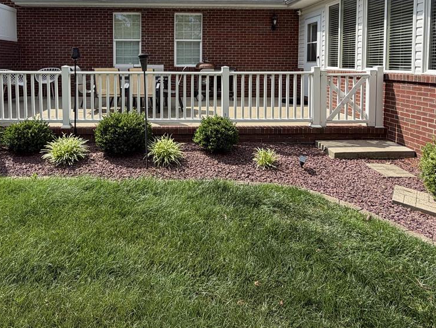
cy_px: 73
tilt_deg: -2.8
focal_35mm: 24
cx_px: 180
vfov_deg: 53.6
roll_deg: -0.2
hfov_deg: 71.0
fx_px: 302
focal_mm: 2.22
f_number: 2.2
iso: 32
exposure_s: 1/770
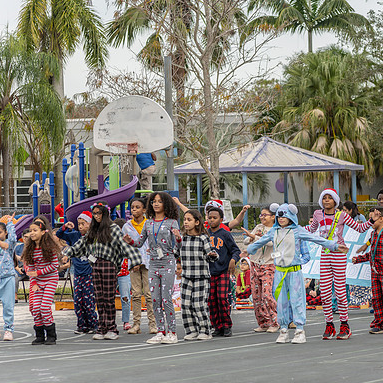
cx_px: 257
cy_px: 192
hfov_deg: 9.2
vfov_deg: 9.3
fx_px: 2366
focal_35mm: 189
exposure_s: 1/250
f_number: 5.6
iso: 110
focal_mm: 98
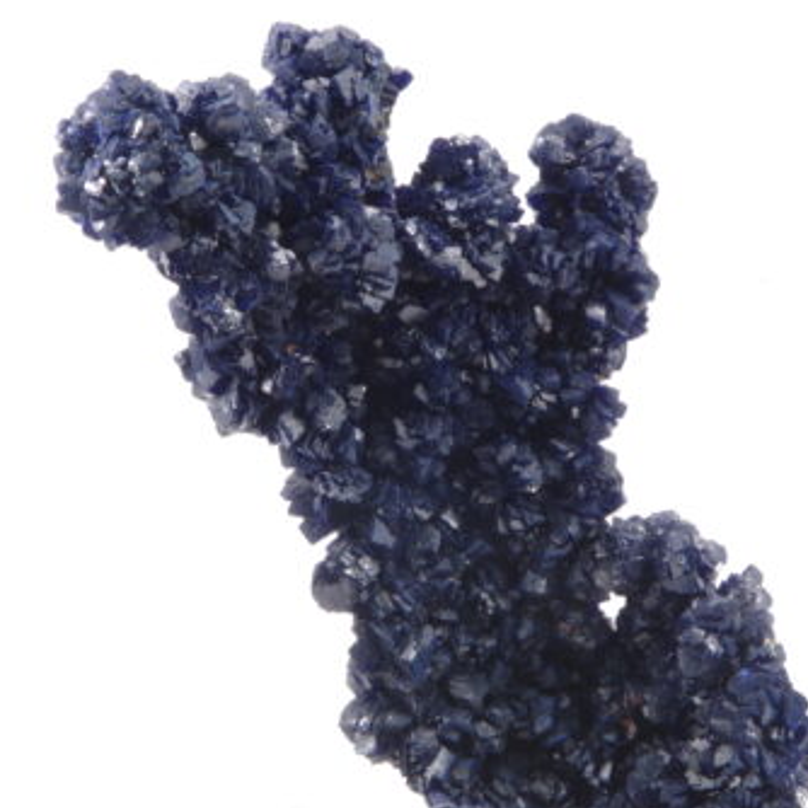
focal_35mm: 70
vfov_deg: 24.6
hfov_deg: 24.6
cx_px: 479
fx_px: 1849
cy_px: 461
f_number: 4.5
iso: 100
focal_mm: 30.63
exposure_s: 1/1.67
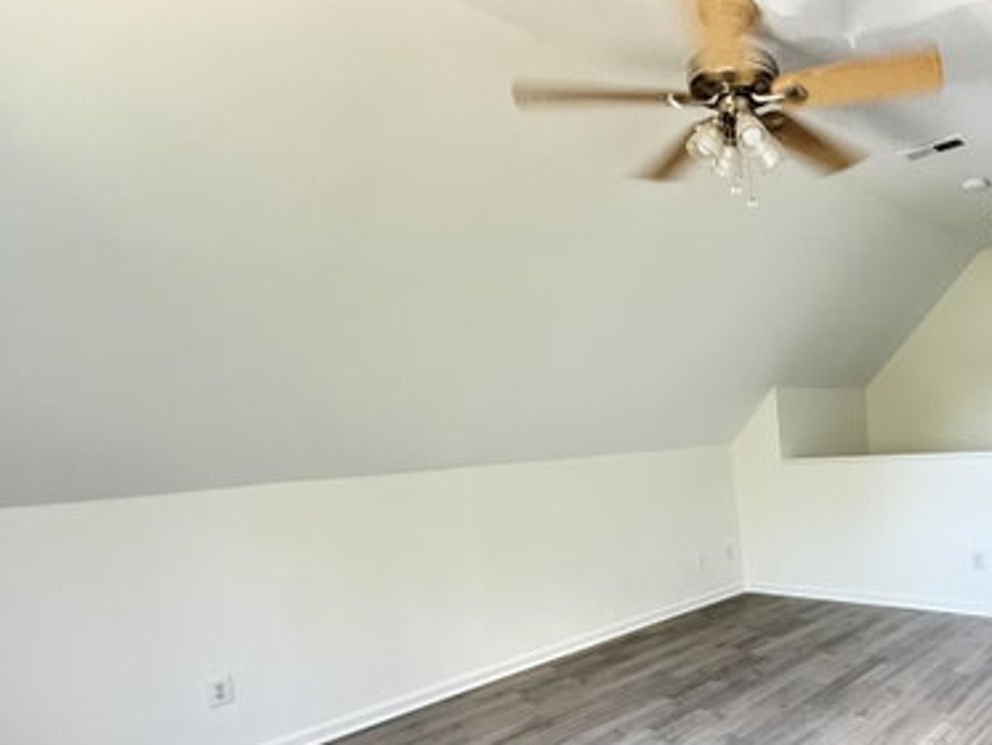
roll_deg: +4.4
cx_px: 847
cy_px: 516
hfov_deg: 62.8
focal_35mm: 24
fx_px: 688
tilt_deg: -6.8
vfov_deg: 55.3
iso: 500
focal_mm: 2.22
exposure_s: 1/60
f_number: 2.2
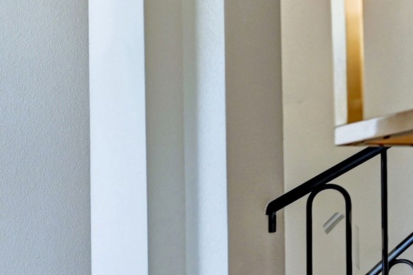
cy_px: 300
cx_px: -328
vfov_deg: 12.5
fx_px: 1238
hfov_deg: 16.1
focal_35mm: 108
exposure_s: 1/40
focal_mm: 30
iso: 400
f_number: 8
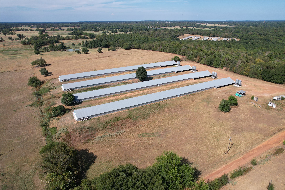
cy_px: 95
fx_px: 174
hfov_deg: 78.6
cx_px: 142
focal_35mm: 22
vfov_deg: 57.2
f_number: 2.8
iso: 100
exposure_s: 1/2000
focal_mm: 8.38
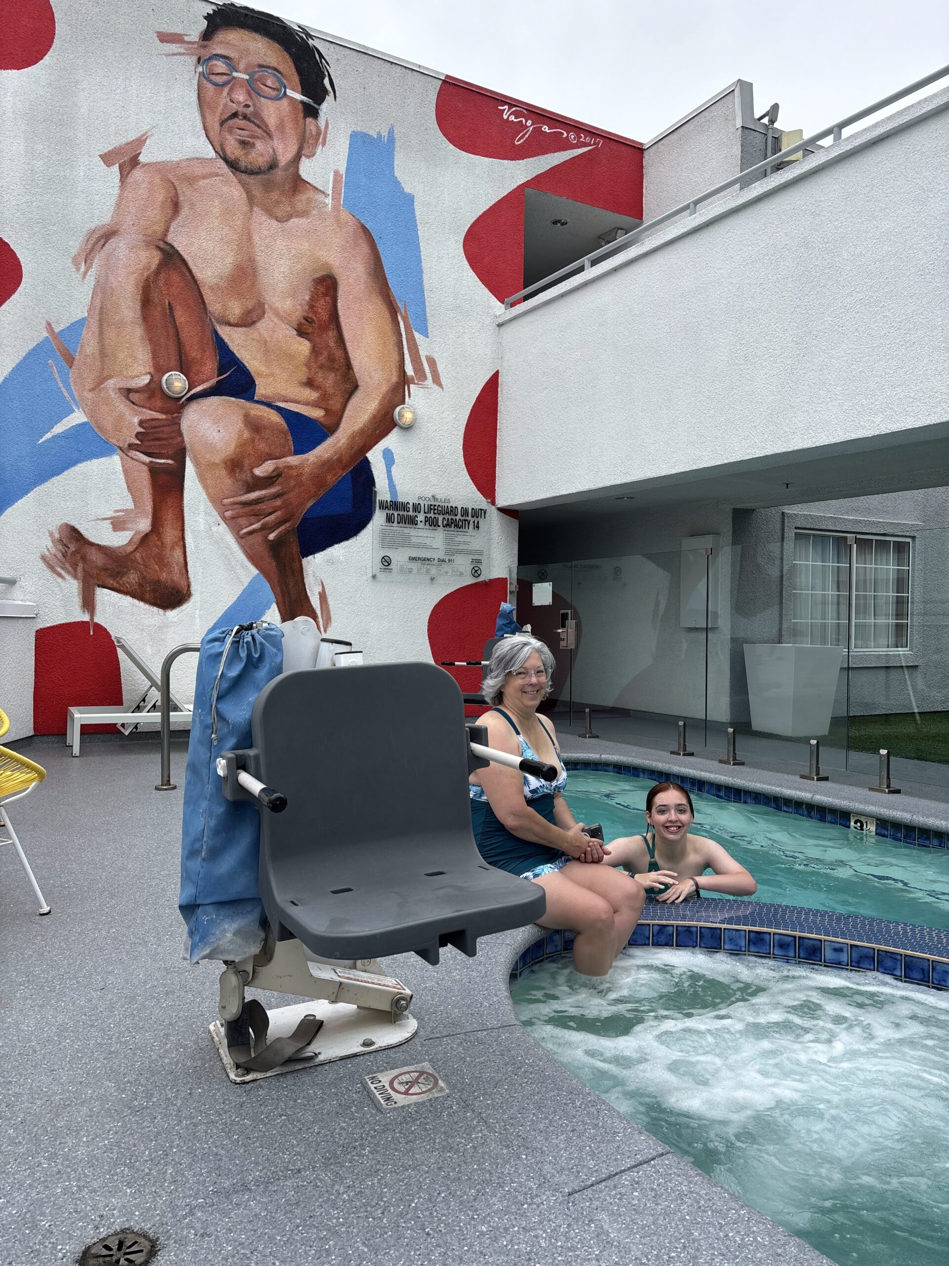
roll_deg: -0.9
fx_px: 950
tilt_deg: -1.8
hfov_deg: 53.1
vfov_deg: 67.3
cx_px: 474
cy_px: 633
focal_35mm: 26
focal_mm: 5.96
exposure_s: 1/1362
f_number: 1.6
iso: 50
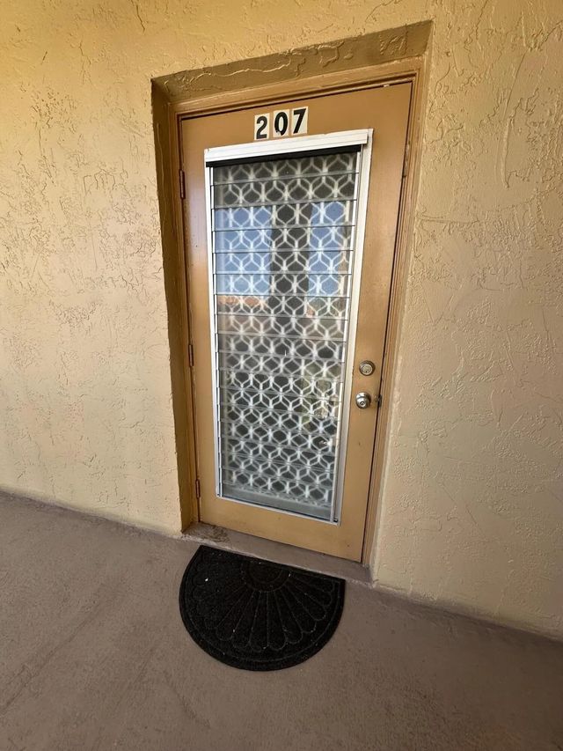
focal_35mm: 14
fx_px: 304
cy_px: 376
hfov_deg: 85.7
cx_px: 282
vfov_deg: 102.1
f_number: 2.2
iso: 40
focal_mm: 2.22
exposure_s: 1/105
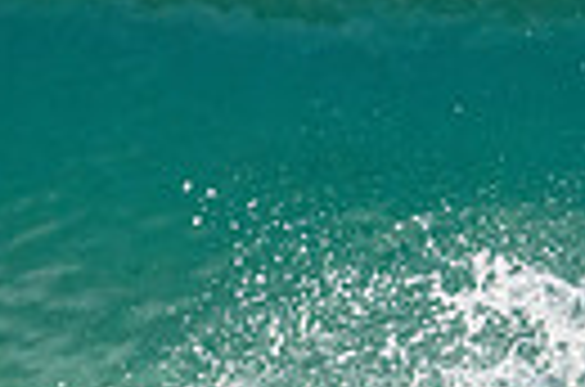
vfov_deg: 0.5
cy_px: 745
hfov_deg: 0.8
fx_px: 42066
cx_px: 274
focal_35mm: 2595
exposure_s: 1/2000
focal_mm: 580
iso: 5000
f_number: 11
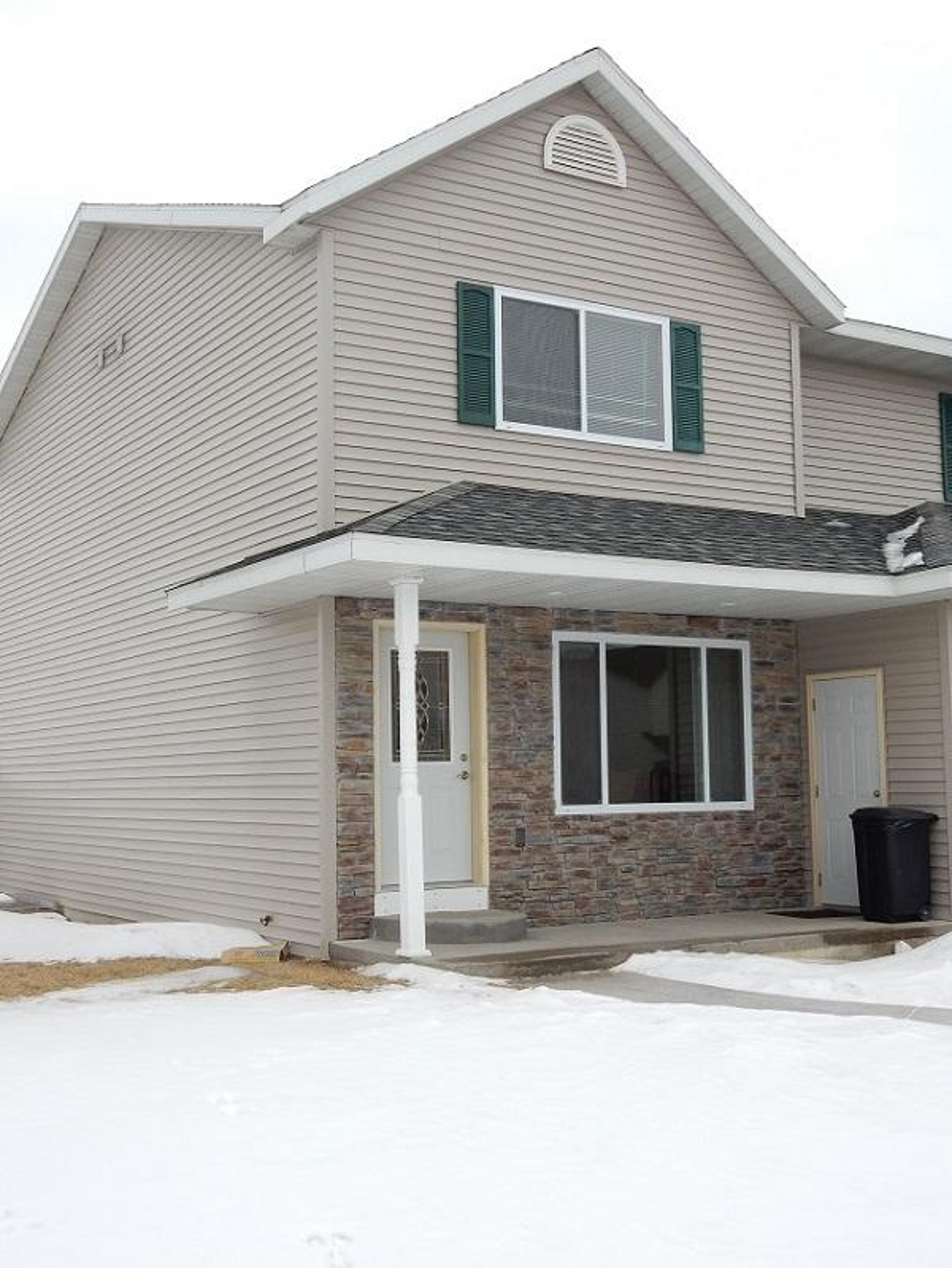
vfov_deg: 43.8
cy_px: 634
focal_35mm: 43
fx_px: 1576
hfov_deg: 33.6
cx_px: 476
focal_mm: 7.6
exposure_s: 1/250
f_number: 4.2
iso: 125
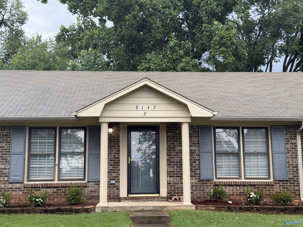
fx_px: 420
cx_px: 152
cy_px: 114
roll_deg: +0.8
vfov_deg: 30.3
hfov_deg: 39.7
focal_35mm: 48
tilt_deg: +8.7
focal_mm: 6.76
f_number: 1.78
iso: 100
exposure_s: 1/733
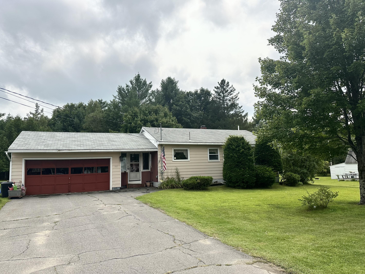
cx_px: 182
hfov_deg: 71.6
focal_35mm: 24
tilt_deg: +6.0
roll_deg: +1.4
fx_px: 253
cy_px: 137
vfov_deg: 56.8
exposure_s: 1/5848
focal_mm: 6.86
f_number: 1.78
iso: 80
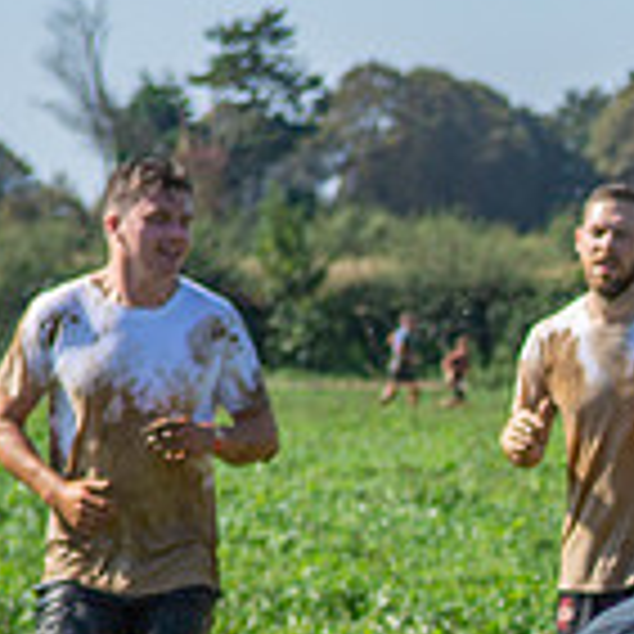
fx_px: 5988
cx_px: 1129
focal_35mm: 289
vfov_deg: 6.0
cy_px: 834
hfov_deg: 6.0
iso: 100
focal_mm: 55
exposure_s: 1/2500
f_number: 4
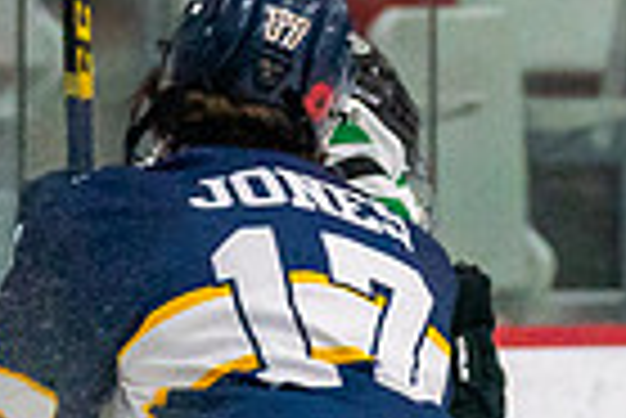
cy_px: 875
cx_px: 464
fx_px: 17268
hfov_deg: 2.1
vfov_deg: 1.4
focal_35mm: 992
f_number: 2.8
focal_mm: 146
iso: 4000
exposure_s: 1/1600
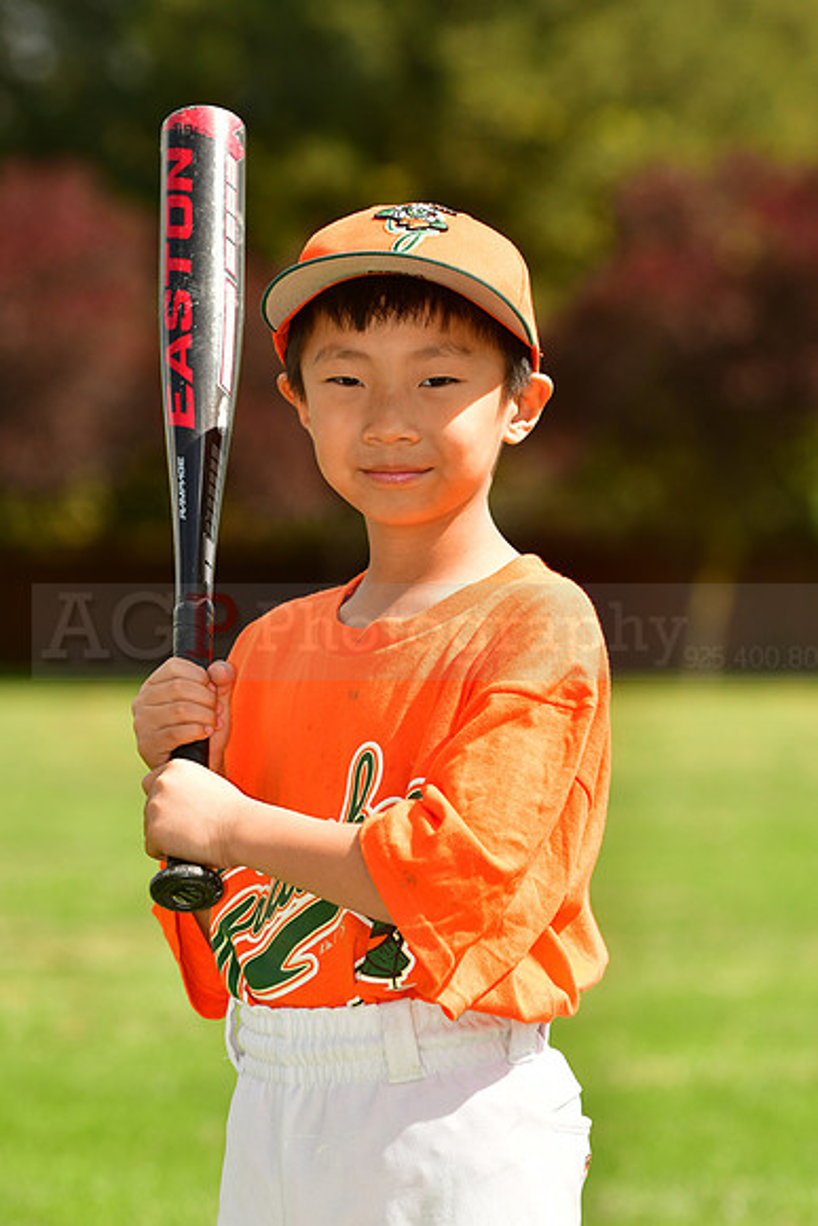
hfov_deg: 6.1
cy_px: 613
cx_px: 409
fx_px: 7664
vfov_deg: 9.1
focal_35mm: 225
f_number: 5
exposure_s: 1/800
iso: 200
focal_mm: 150
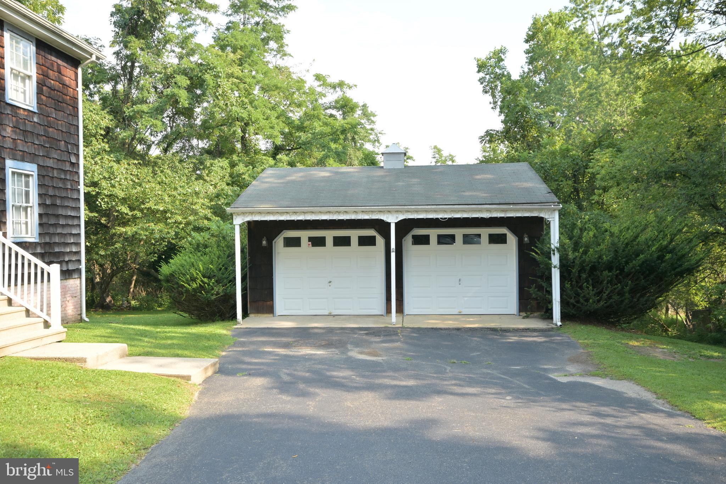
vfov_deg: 43.6
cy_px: 242
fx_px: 605
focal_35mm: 30
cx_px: 363
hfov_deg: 61.9
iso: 180
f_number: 11
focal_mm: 30
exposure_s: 1/50
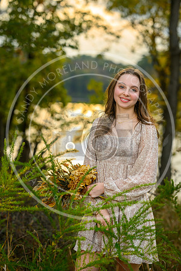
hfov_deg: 16.1
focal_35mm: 85
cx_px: 90
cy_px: 136
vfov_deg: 23.9
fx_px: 641
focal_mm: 85
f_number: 3.2
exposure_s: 1/640
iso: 250
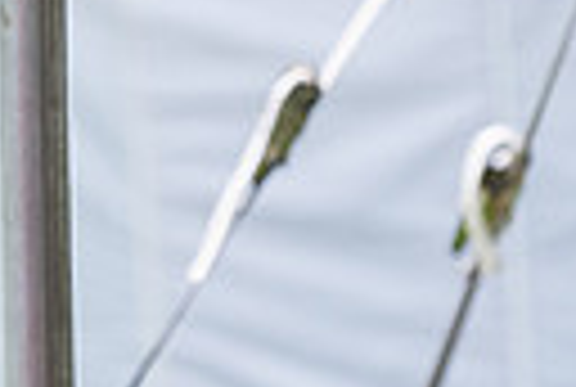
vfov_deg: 1.5
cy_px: -97
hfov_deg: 2.3
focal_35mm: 904
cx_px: -657
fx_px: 14498
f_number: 4.5
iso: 400
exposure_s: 1/400
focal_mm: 200
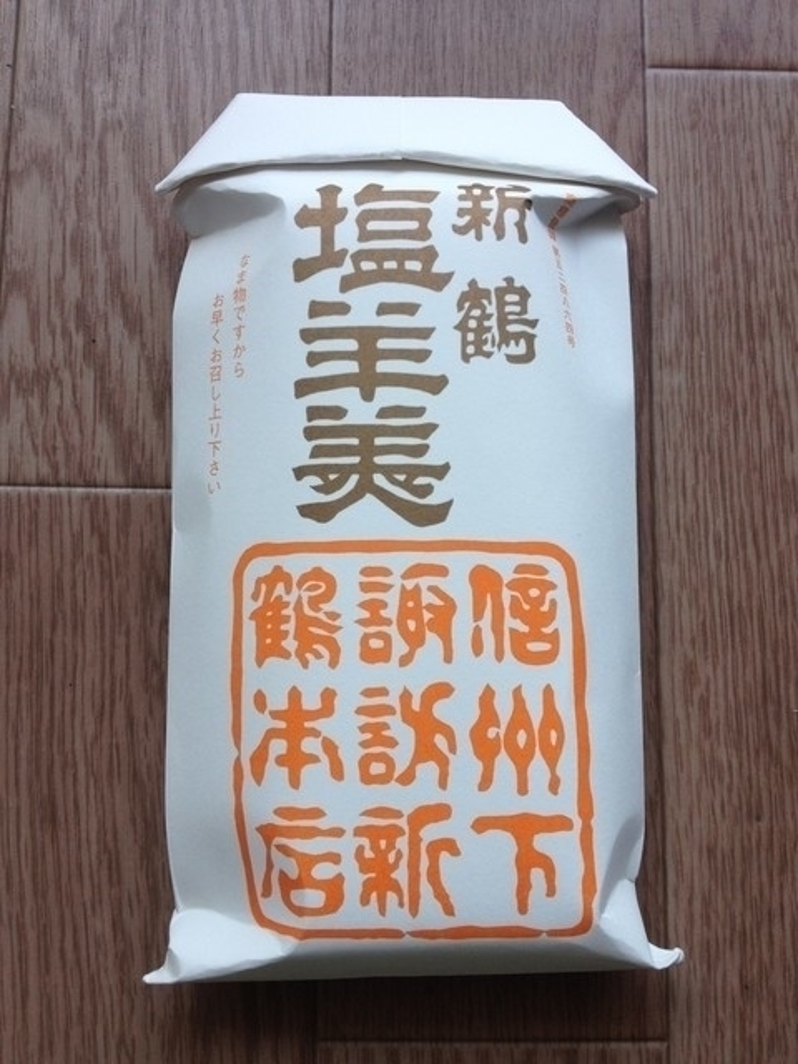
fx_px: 1076
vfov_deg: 52.6
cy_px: 532
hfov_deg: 40.7
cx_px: 399
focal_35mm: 35
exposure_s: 1/195
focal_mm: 4.28
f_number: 2.4
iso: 64
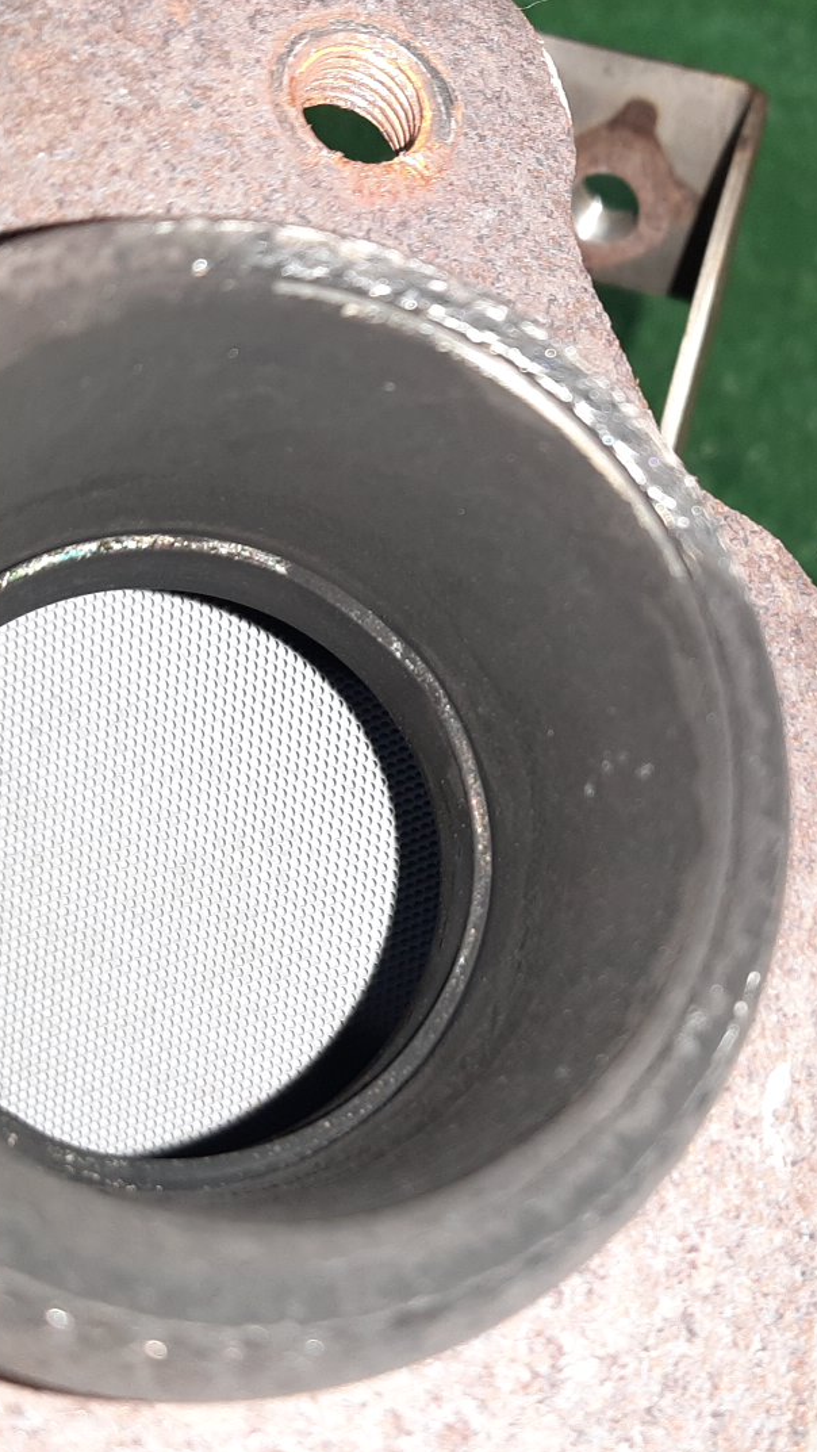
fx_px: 1463
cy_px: 728
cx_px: 522
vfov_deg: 52.8
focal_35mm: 38
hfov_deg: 31.0
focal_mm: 3.93
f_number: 1.7
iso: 339
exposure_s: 1/25
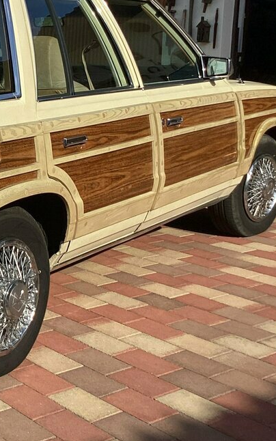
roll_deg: -0.4
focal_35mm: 61
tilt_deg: -7.5
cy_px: 176
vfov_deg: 33.4
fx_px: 734
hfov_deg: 19.5
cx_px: -92
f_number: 2.4
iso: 25
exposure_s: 1/1773
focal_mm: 3.3
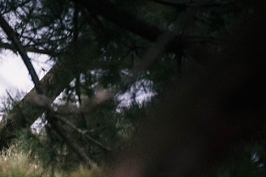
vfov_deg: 0.9
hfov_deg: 1.3
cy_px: 171
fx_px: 11779
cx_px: 40
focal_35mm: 1595
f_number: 4
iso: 4000
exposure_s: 1/10
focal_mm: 400
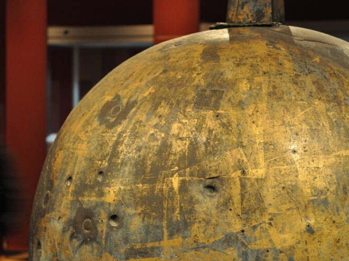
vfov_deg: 16.3
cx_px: 164
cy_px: 130
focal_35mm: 91
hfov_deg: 21.6
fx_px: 913
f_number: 5.6
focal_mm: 55
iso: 1600
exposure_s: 1/5
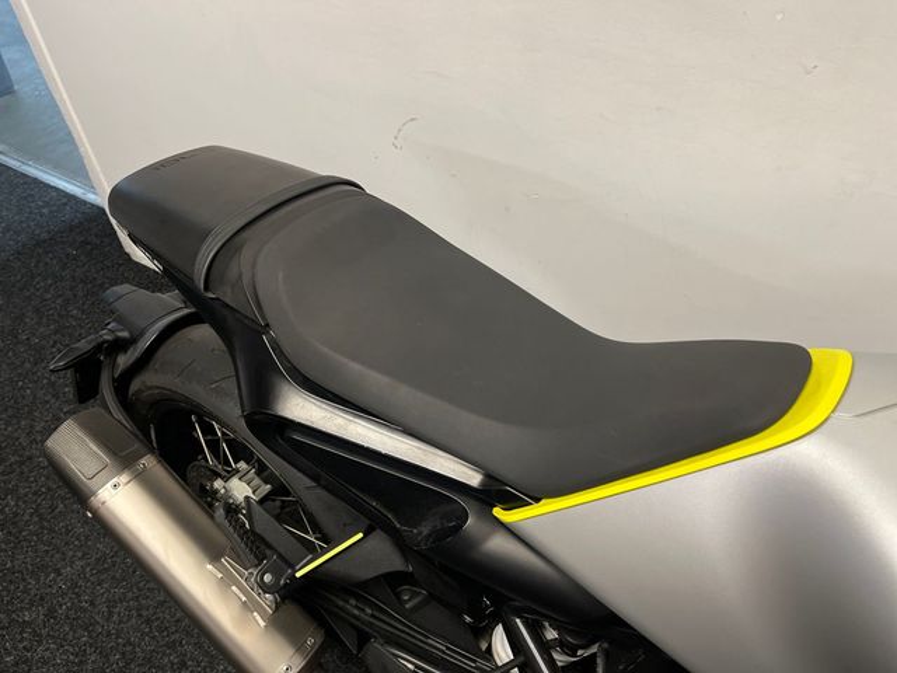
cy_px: 336
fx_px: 674
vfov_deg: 53.1
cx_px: 448
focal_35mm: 26
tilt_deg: -45.1
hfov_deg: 67.3
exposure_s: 1/50
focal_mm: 5.1
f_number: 1.6
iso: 100
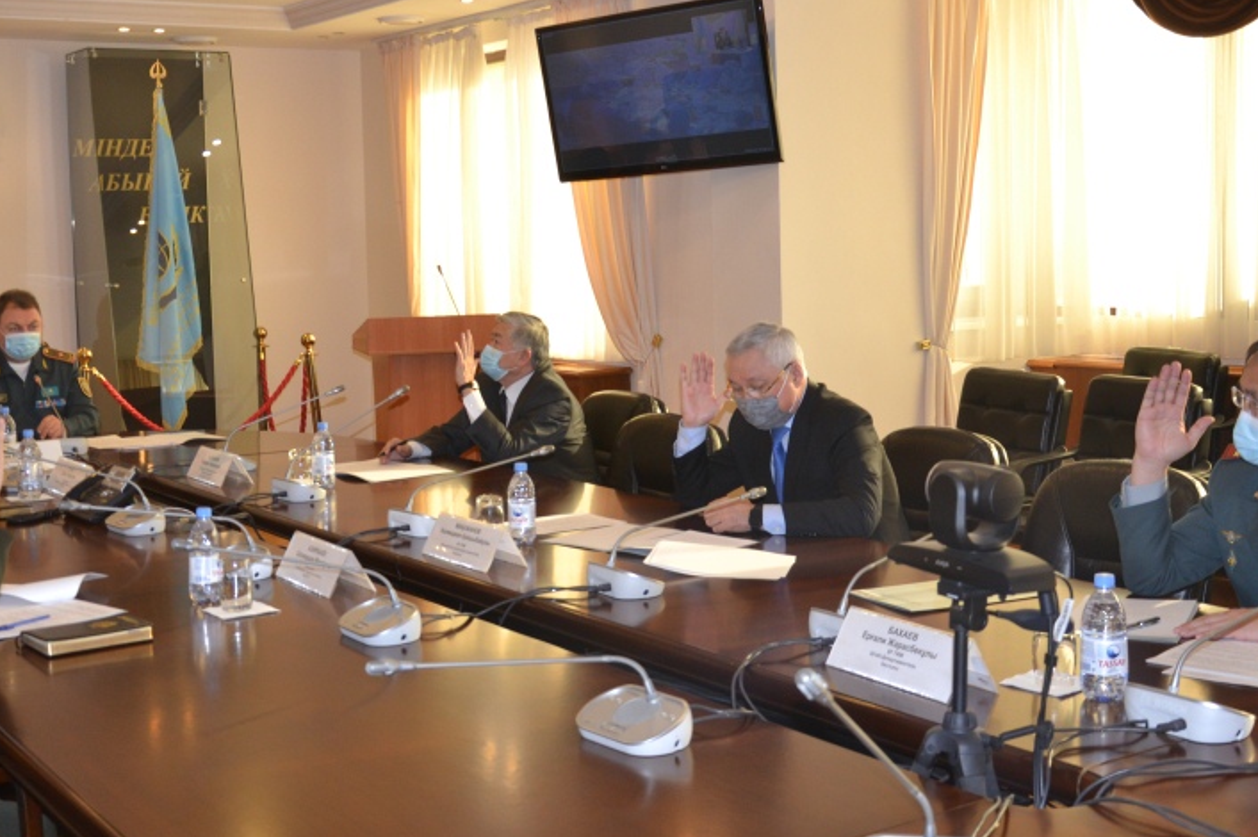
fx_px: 1597
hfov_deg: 42.8
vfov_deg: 29.3
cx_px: 513
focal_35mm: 46
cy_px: 352
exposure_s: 1/100
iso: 400
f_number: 4
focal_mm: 21
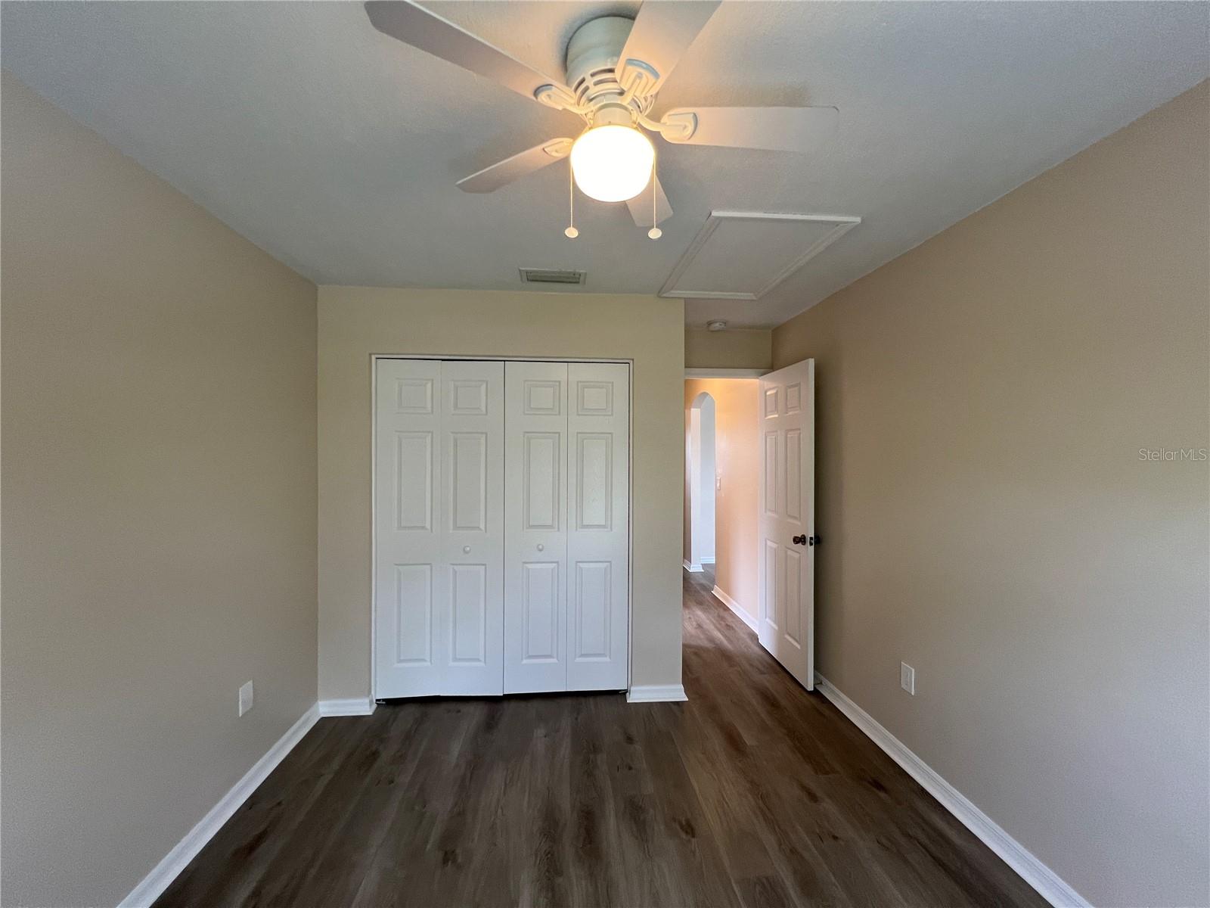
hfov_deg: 106.2
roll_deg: -0.1
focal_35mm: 13
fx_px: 454
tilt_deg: -0.5
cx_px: 605
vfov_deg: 89.9
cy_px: 454
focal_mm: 1.57
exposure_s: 1/120
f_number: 1.8
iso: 200
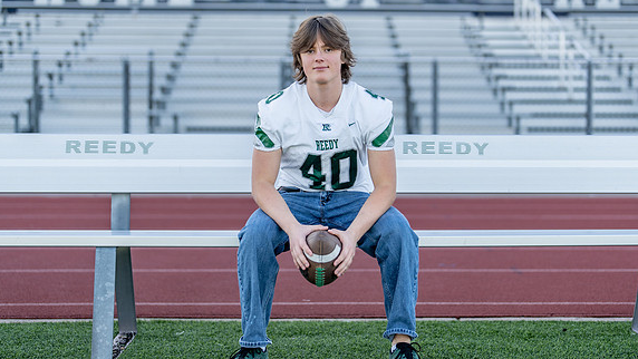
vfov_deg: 18.3
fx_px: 1117
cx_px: 335
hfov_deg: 31.9
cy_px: 148
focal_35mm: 66
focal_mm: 50
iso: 100
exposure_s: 1/2000
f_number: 1.2
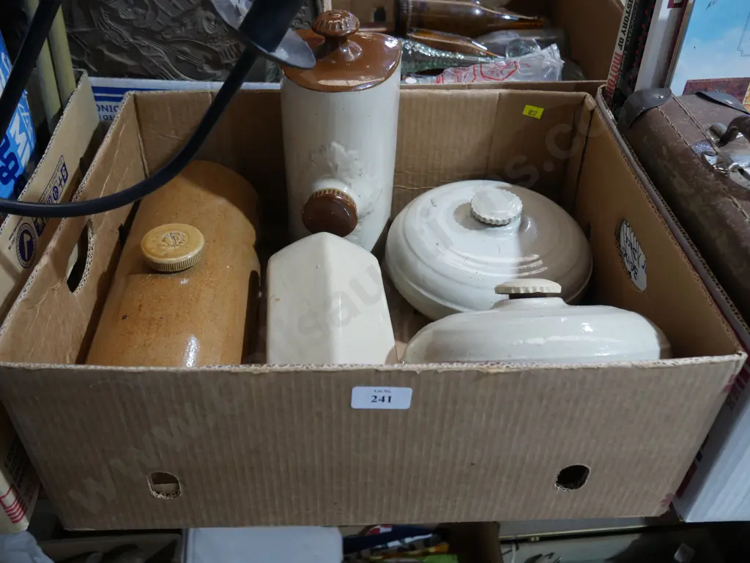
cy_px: 282
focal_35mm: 32
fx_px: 694
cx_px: 375
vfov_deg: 44.2
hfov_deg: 56.8
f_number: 3.6
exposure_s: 1/60
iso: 500
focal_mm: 16
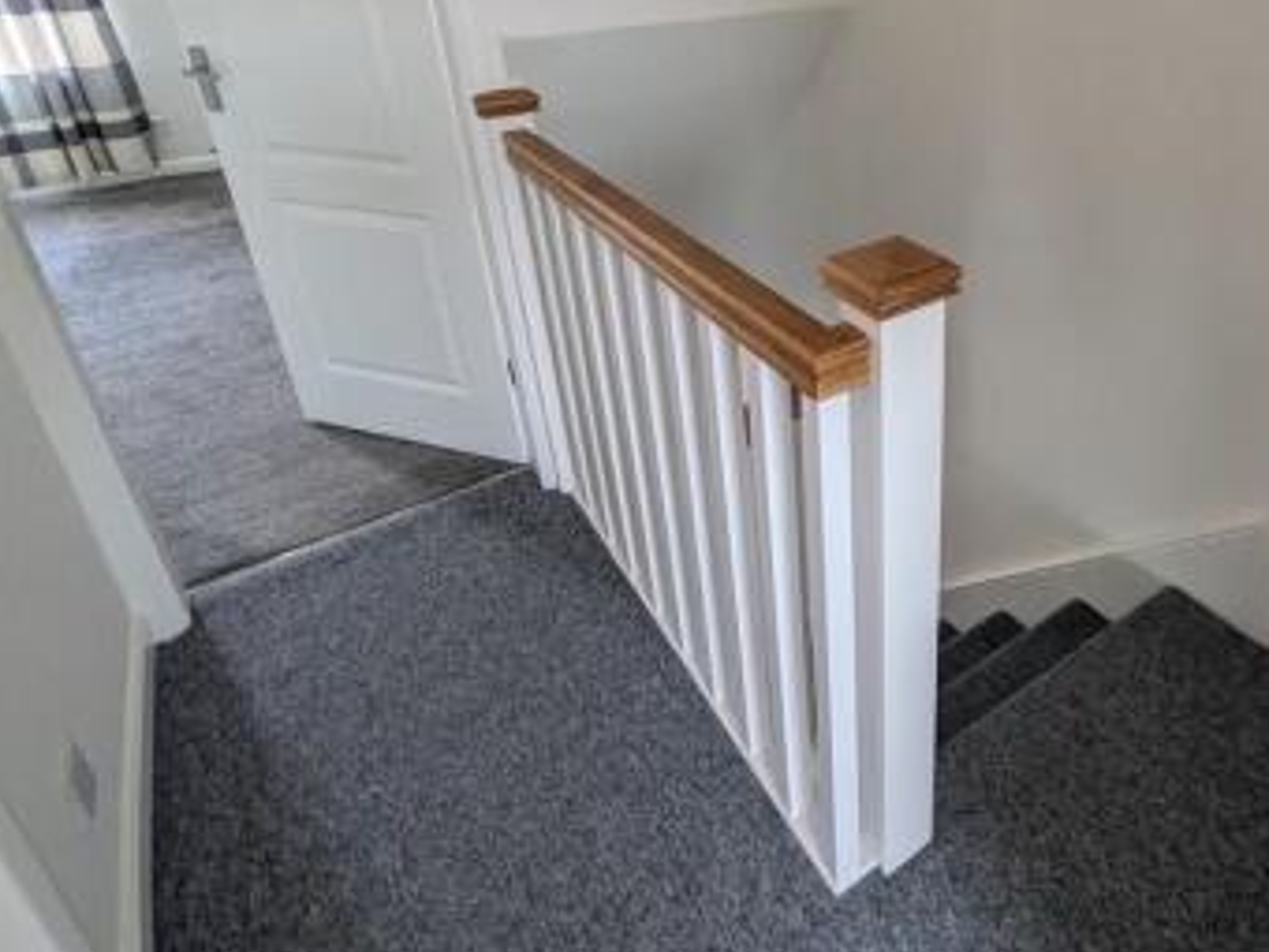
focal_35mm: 24
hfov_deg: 68.2
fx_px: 880
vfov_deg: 54.3
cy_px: 245
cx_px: 909
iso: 194
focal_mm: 1.85
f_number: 2.2
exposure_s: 1/120
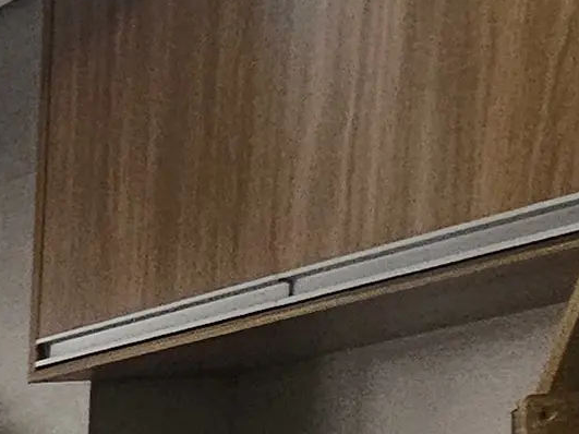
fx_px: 1639
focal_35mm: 98
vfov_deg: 12.8
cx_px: -1365
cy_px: 927
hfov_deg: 10.1
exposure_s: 1/60
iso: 64
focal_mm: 2.2
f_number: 2.2
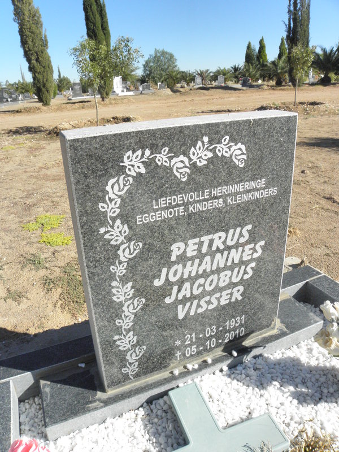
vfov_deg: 67.3
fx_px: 339
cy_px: 226
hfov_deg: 53.1
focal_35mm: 26
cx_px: 170
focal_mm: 4.6
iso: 200
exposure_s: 1/640
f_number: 6.3
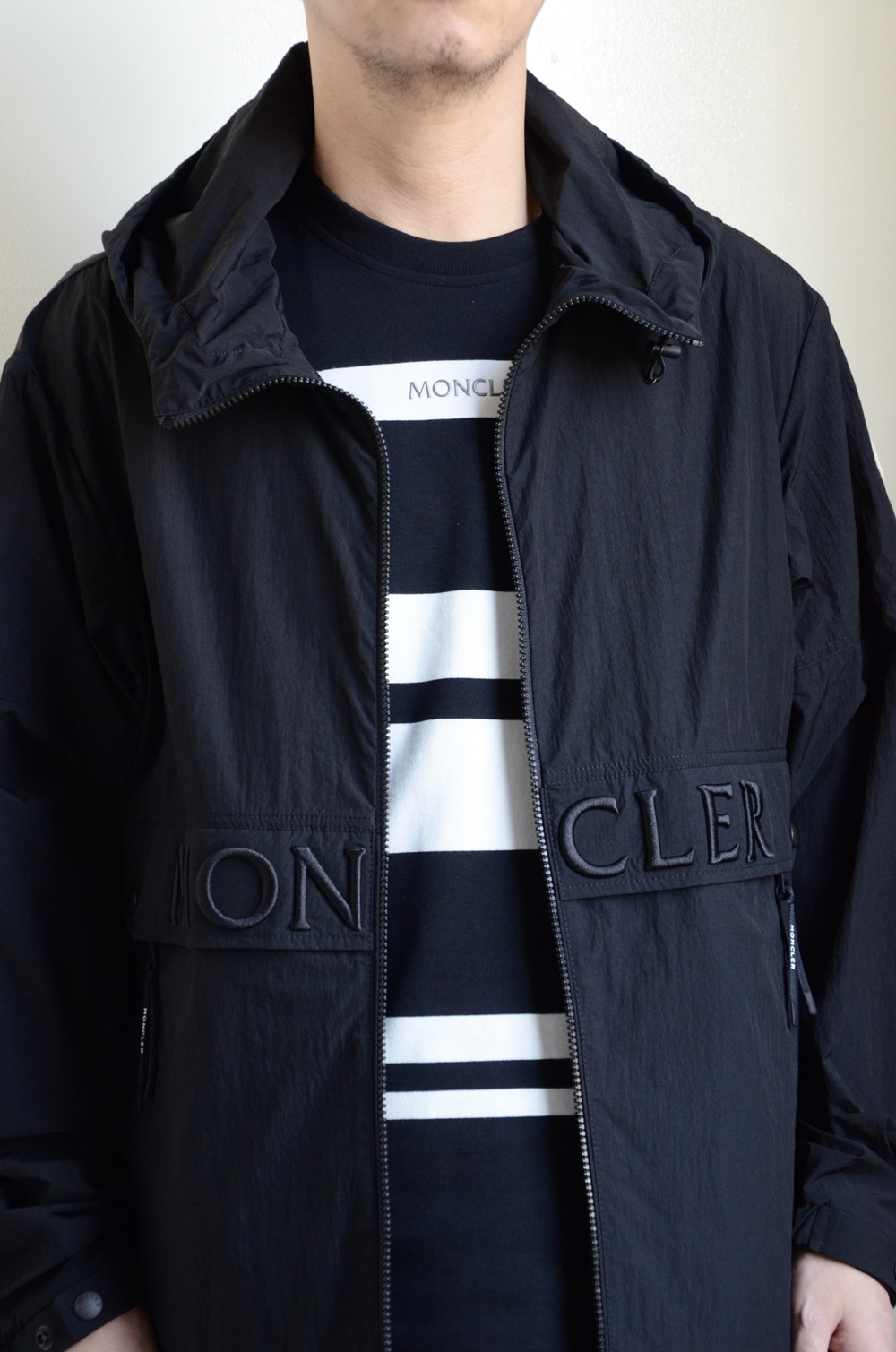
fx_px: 2924
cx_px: 448
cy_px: 676
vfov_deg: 26.0
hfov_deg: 17.4
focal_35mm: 78
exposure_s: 1/30
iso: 1250
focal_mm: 52
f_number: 5
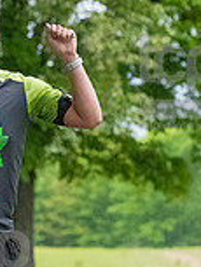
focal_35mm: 570
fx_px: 4407
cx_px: -11
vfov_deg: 3.5
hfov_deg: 2.6
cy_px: 267
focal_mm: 135
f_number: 5.6
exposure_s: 1/1250
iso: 6400
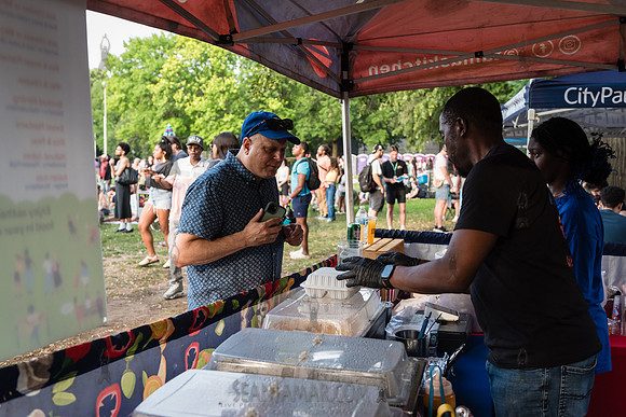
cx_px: 303
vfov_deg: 36.0
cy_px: 208
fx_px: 643
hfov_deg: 51.9
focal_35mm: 37
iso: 1000
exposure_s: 1/640
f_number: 3.2
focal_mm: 35
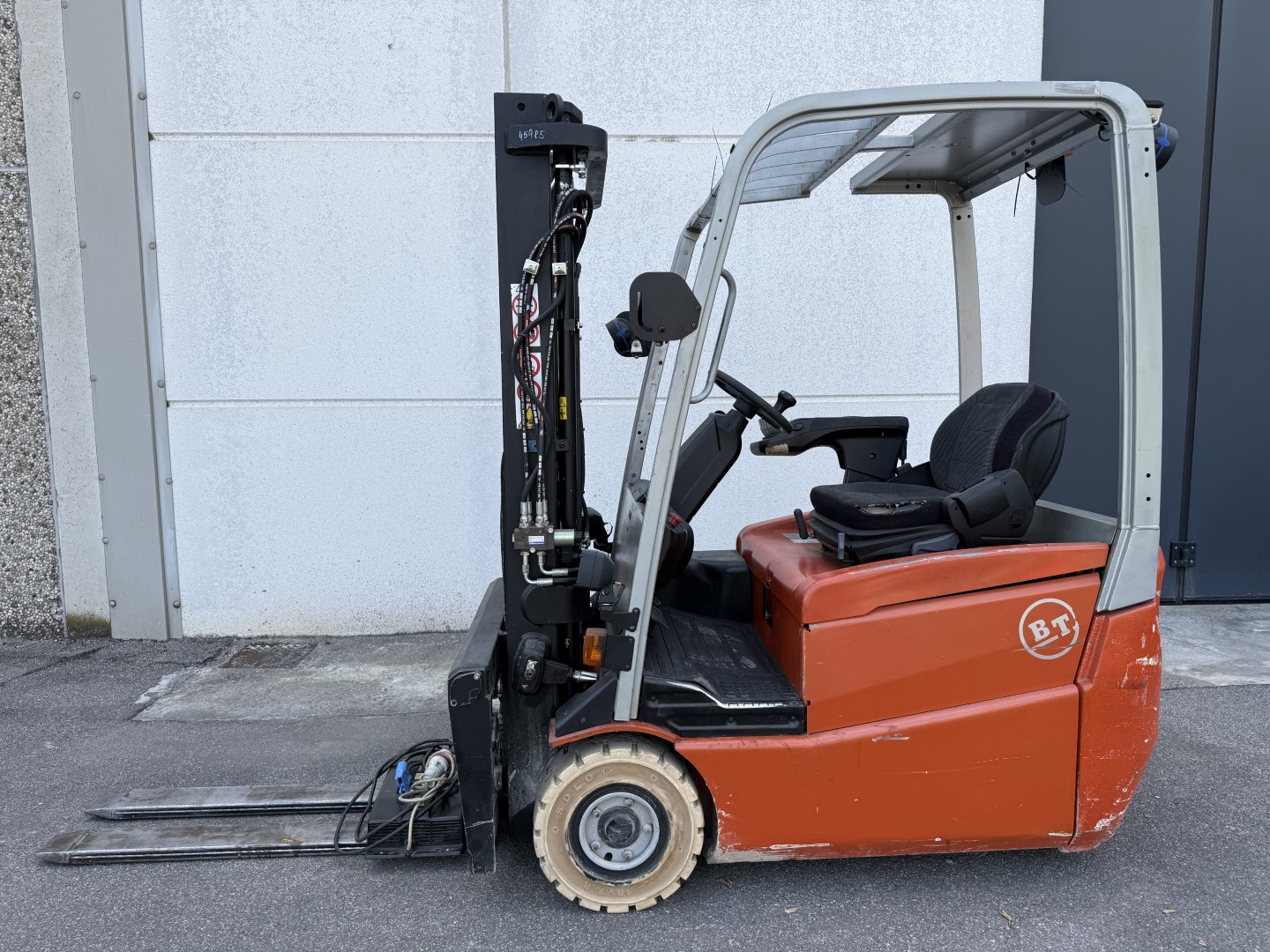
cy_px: 476
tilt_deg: -6.5
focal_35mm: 24
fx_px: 881
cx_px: 635
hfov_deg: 71.6
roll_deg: +0.2
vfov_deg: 56.8
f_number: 1.78
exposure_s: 1/1075
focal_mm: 6.76
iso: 80
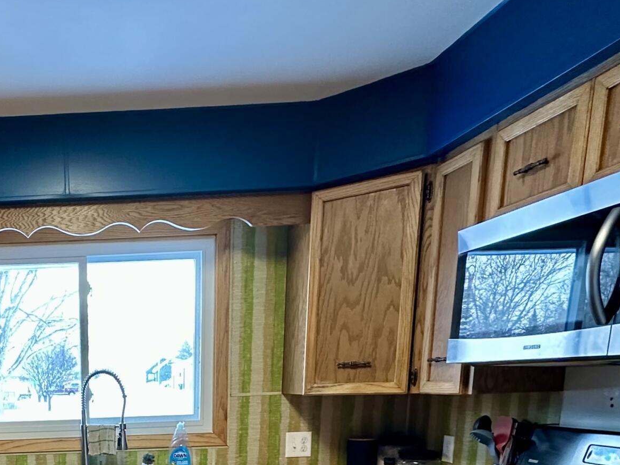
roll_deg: +2.2
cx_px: 46
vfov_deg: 34.2
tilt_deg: -11.6
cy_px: 515
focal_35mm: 36
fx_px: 645
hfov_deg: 45.8
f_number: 2.2
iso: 320
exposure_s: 1/60
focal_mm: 2.22
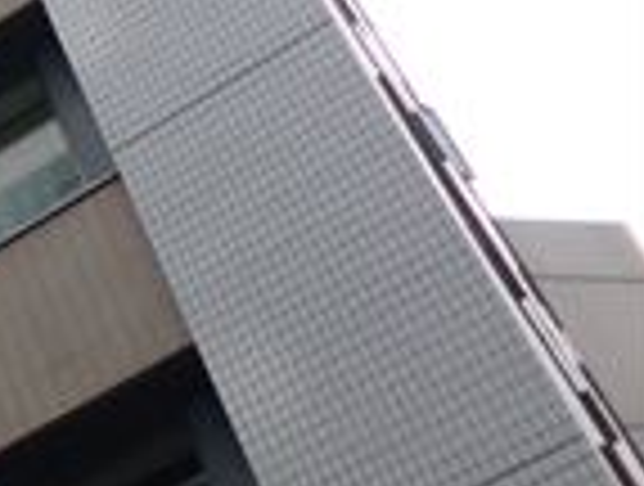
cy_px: 567
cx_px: -784
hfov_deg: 12.9
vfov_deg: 11.7
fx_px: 2331
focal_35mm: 125
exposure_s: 1/320
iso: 100
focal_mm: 5
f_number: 3.1
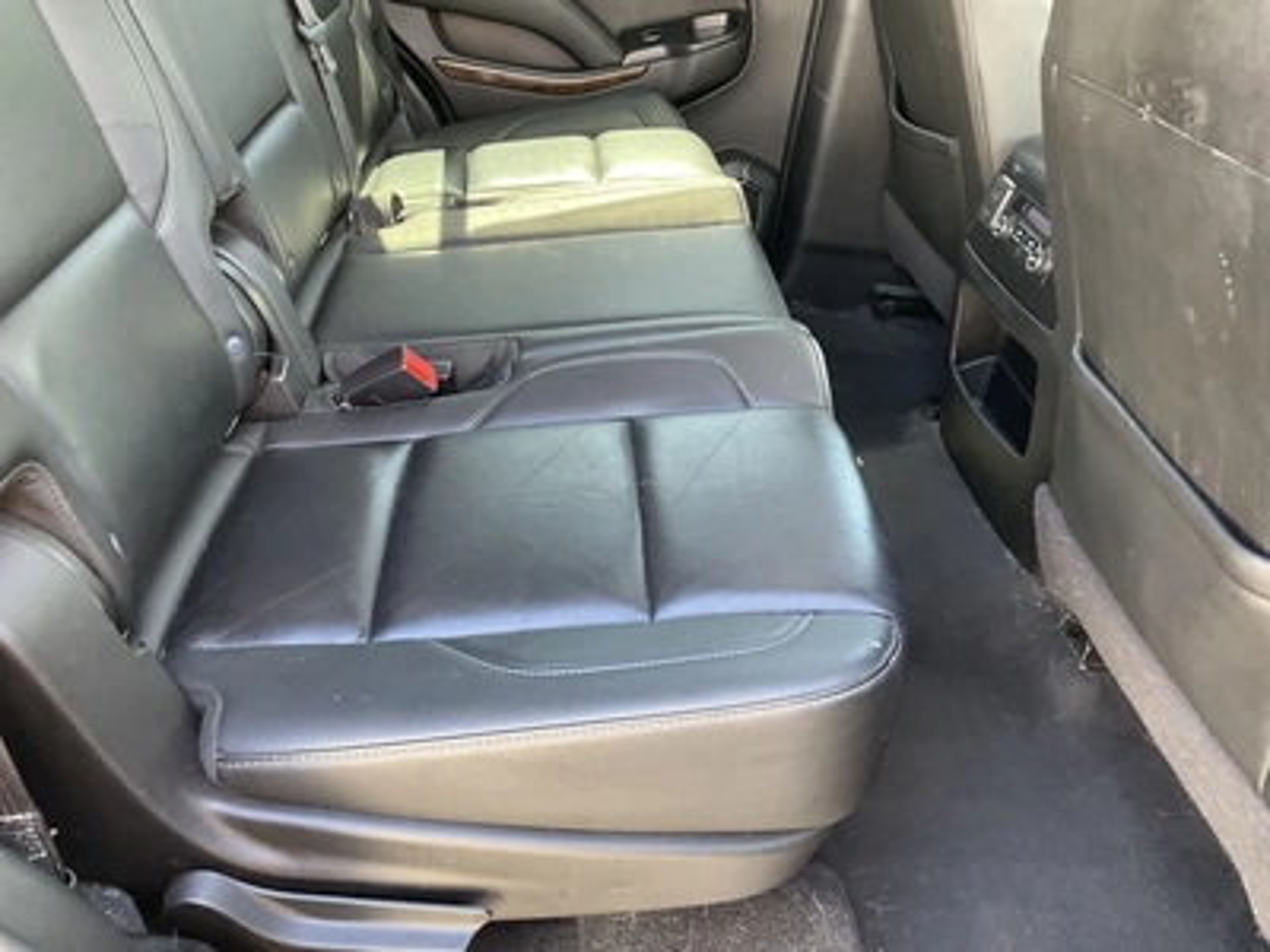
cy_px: 476
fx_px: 1064
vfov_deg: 48.2
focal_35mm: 29
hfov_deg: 61.7
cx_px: 635
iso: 125
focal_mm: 3
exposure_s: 1/60
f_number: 1.8
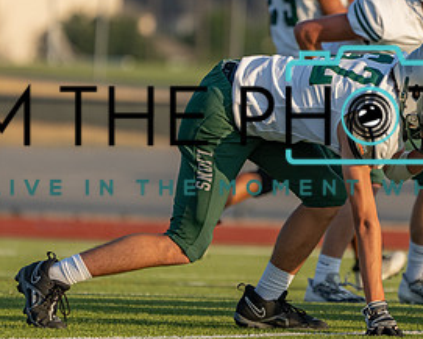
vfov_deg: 2.1
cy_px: 120
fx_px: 9318
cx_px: 322
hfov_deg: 2.6
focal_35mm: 744
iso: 400
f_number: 5.6
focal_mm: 370
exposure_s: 1/1250
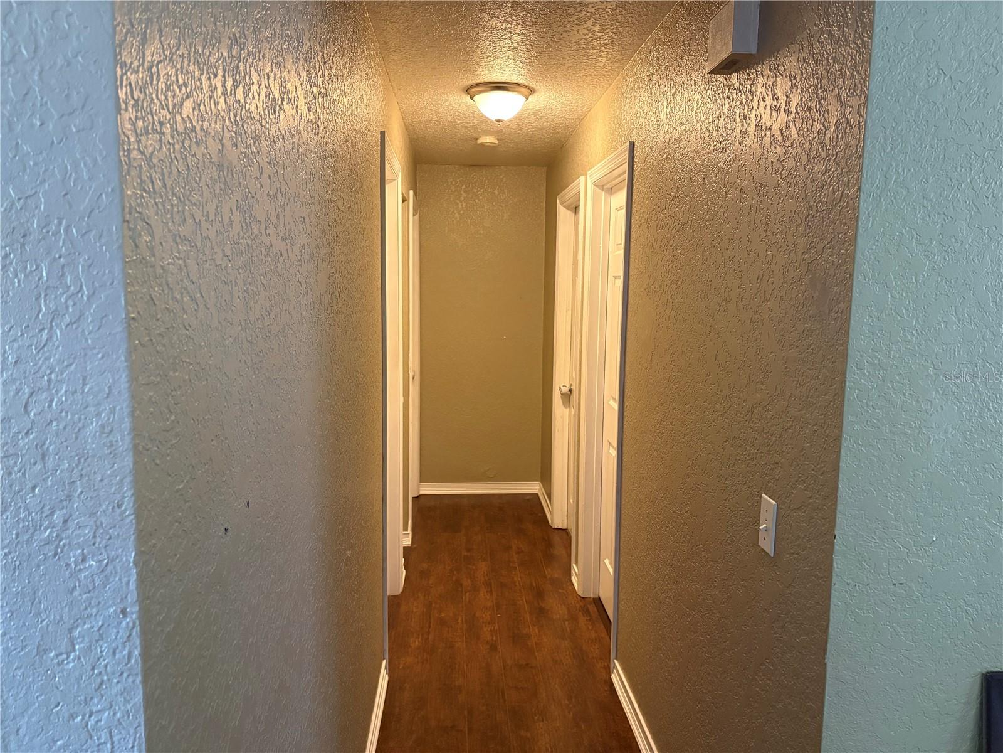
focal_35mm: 26
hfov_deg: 67.3
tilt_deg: -7.8
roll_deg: -0.9
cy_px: 376
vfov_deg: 53.1
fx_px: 753
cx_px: 502
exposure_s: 1/60
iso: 500
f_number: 1.6
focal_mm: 5.96
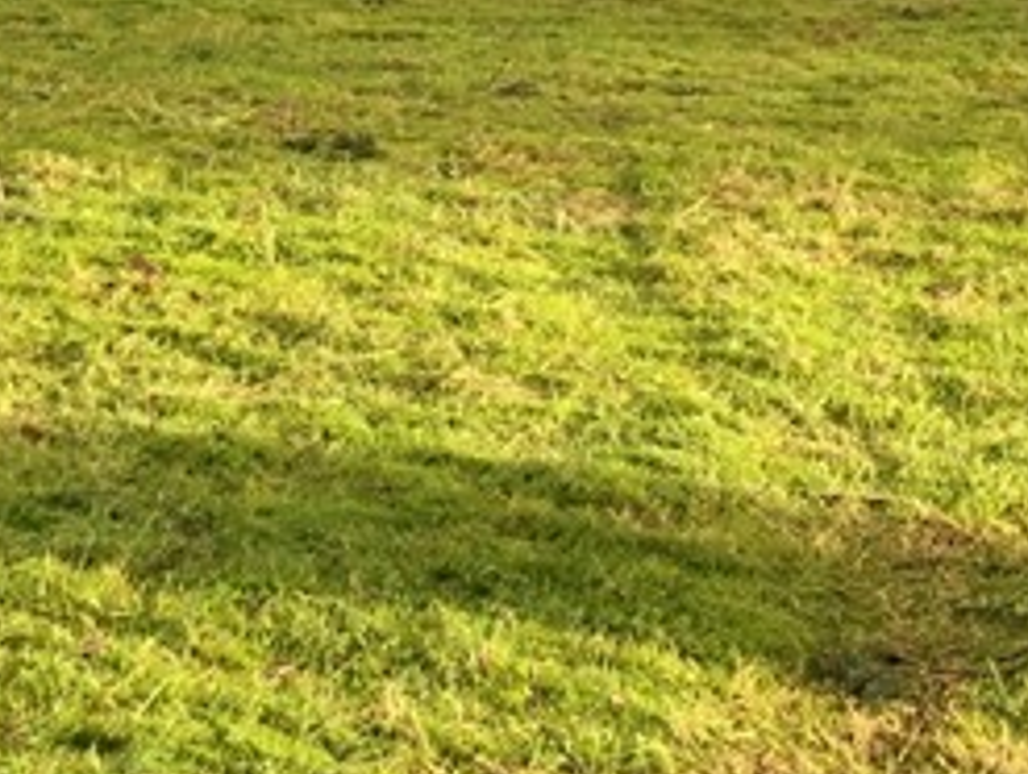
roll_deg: -0.5
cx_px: 146
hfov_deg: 16.2
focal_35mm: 120
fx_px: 3569
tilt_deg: -5.3
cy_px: -12
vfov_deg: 12.2
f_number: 2.2
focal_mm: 4.15
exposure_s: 1/30
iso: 25
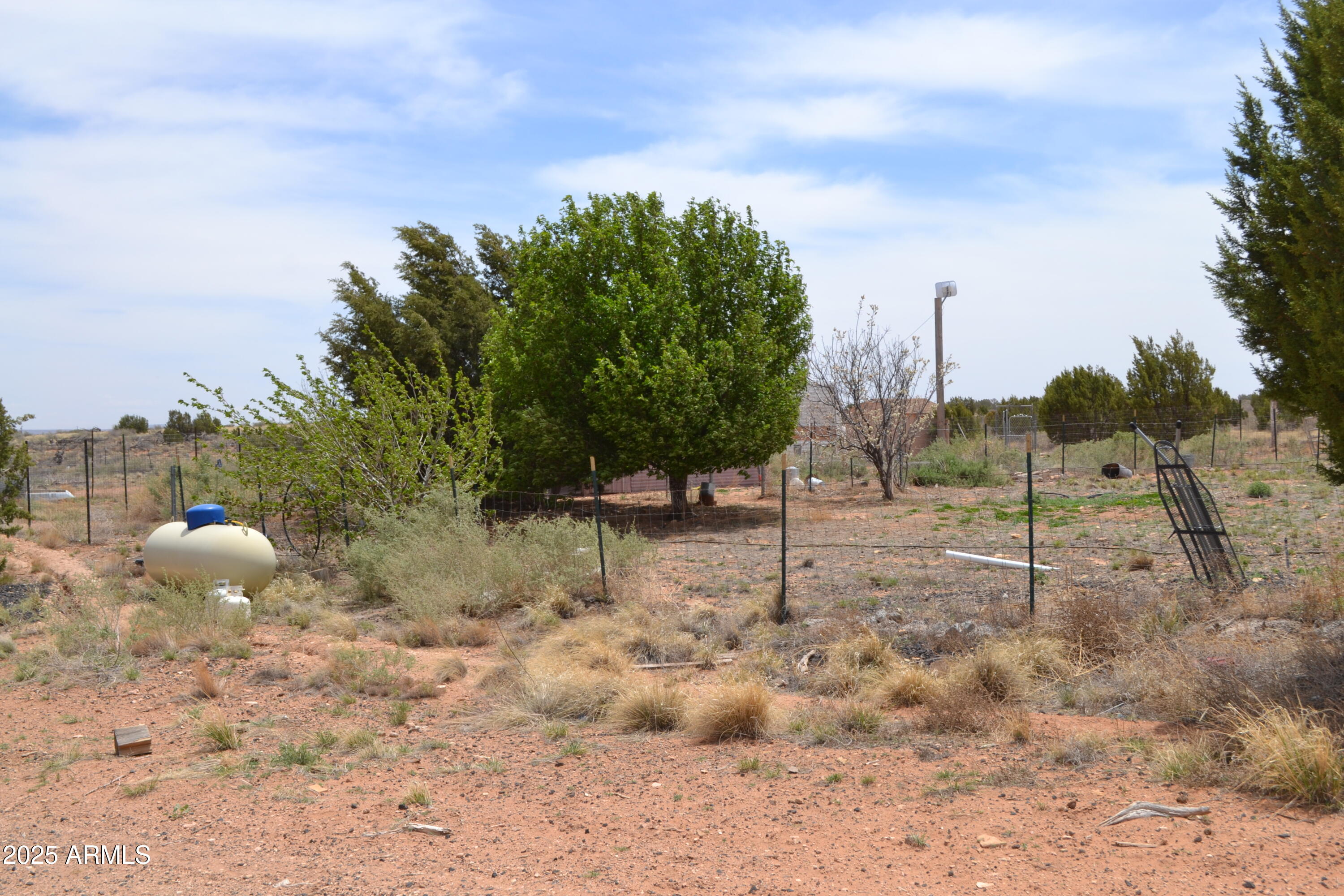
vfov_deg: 31.9
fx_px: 1568
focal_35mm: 42
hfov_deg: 46.4
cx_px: 672
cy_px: 448
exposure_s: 1/200
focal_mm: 28
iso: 100
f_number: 10
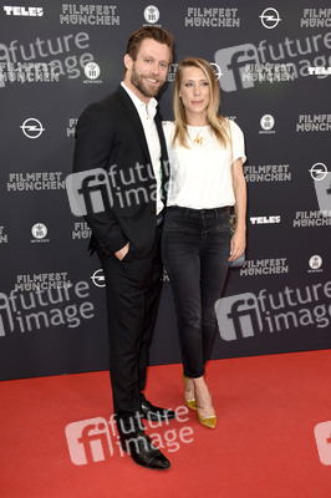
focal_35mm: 40
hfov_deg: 33.0
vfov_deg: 48.0
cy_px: 249
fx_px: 559
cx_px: 166
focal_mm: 27
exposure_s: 1/100
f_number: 6.3
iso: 400
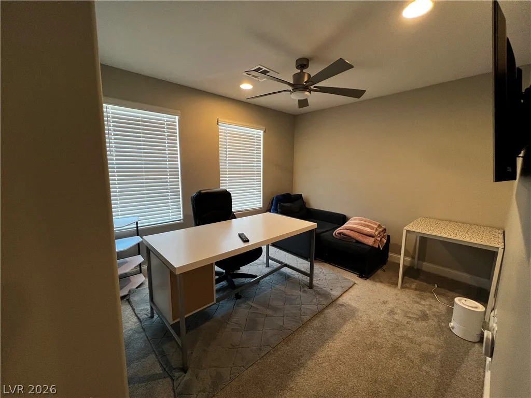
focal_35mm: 13
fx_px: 199
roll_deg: -2.0
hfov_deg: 106.2
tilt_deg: -7.6
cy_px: 199
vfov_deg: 89.9
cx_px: 266
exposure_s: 1/60
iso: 200
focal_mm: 1.57
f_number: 1.8
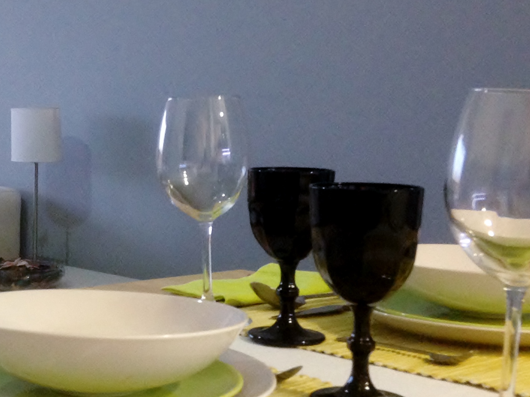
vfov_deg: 19.4
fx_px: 1163
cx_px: 68
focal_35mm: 76
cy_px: 194
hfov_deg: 25.0
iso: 250
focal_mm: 4.12
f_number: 2.4
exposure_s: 1/20
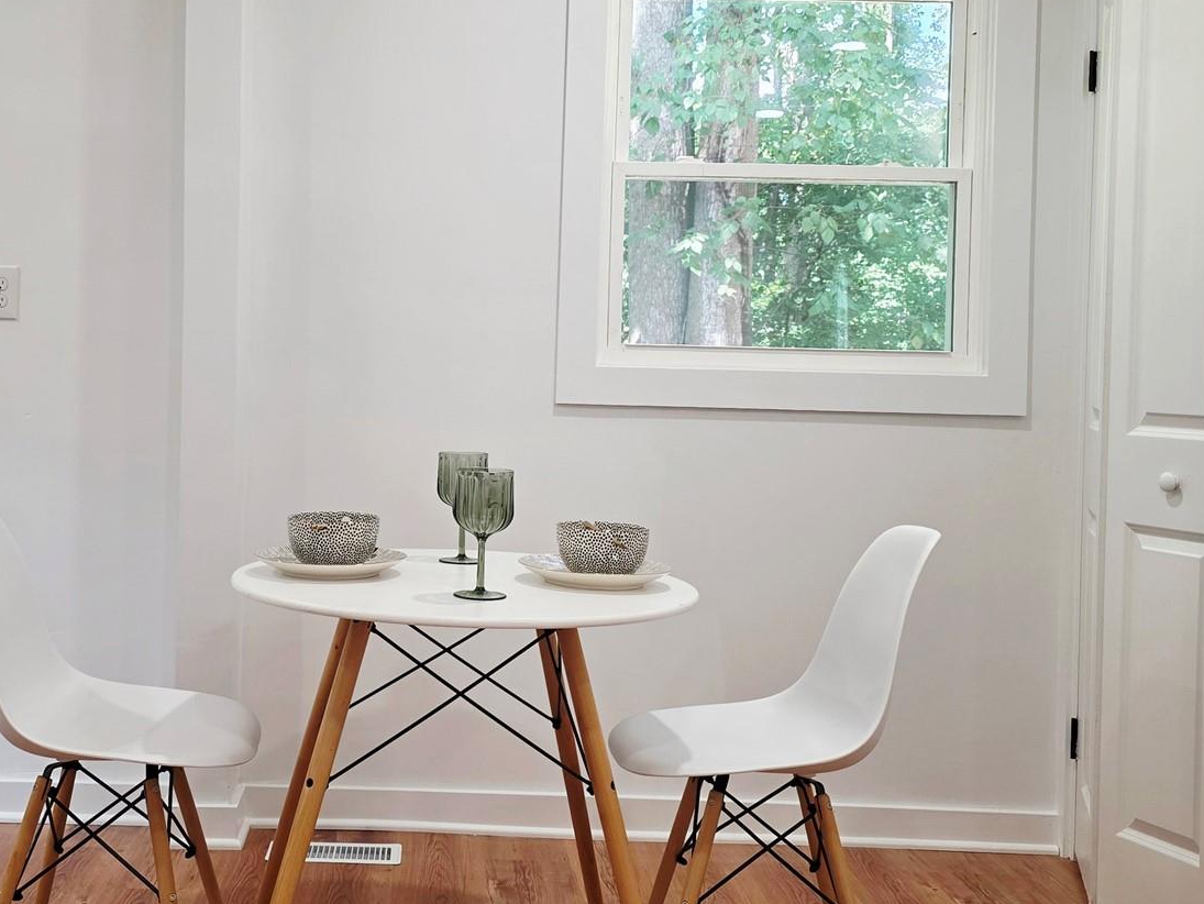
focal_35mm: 43
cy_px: 343
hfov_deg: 43.4
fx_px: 1496
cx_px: 435
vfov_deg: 33.5
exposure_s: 1/120
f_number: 1.7
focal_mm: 6.3
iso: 125
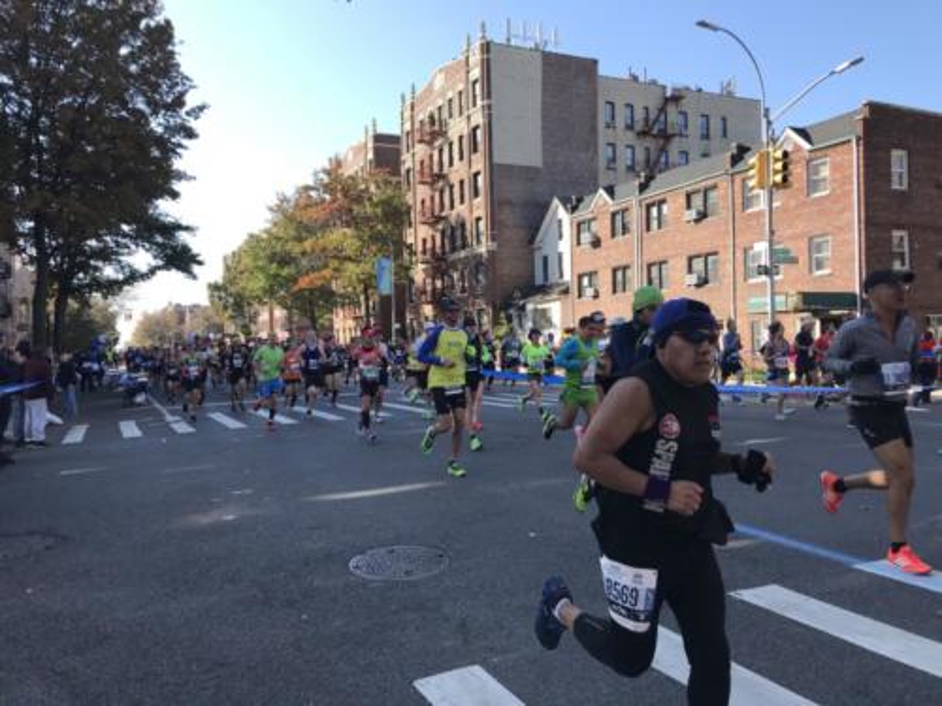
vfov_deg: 49.7
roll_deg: +1.9
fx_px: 762
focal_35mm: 28
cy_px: 353
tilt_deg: -0.2
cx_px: 471
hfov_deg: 63.4
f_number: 1.8
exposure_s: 1/805
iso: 20
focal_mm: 3.99
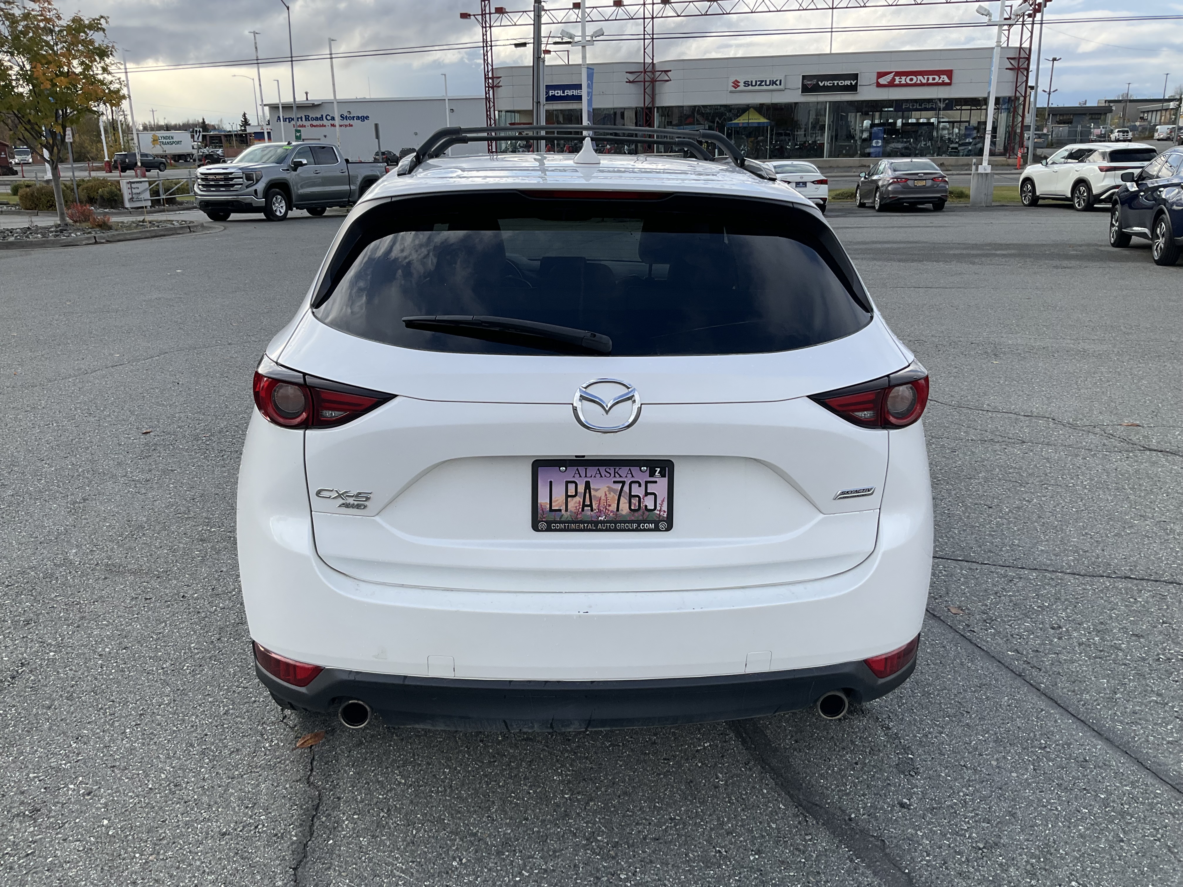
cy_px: 444
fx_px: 991
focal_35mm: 29
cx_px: 592
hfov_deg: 61.7
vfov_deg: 48.2
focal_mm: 3
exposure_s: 1/635
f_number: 1.8
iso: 25
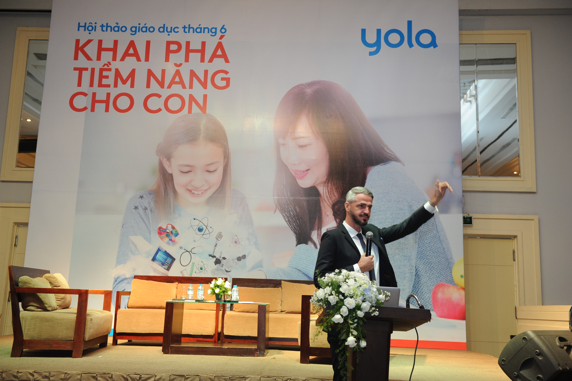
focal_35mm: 38
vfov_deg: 35.0
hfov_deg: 50.7
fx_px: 603
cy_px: 190
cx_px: 286
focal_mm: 38
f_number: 4
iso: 2000
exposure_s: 1/125
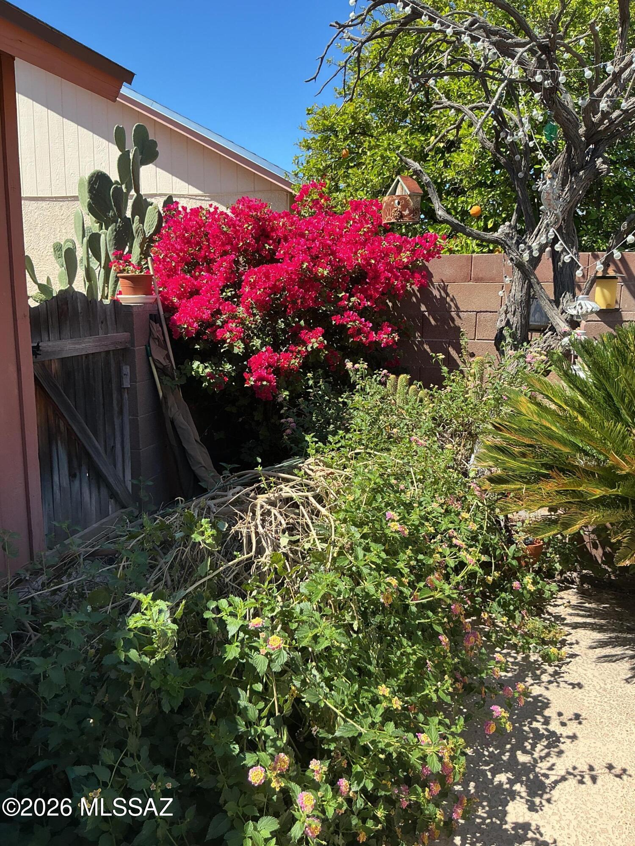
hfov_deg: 48.2
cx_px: 318
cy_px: 423
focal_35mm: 29
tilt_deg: -10.8
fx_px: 709
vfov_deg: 61.7
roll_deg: -0.2
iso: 25
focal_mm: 3
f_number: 1.8
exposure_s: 1/635
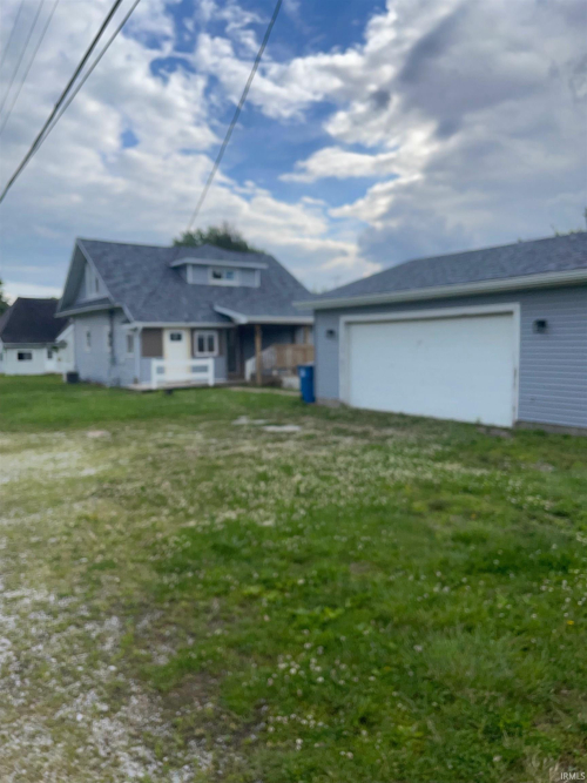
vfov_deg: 67.3
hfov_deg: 53.0
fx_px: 588
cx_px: 294
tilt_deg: -3.7
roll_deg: +0.3
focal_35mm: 26
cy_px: 392
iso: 32
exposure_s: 1/3205
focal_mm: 4.2
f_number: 1.6
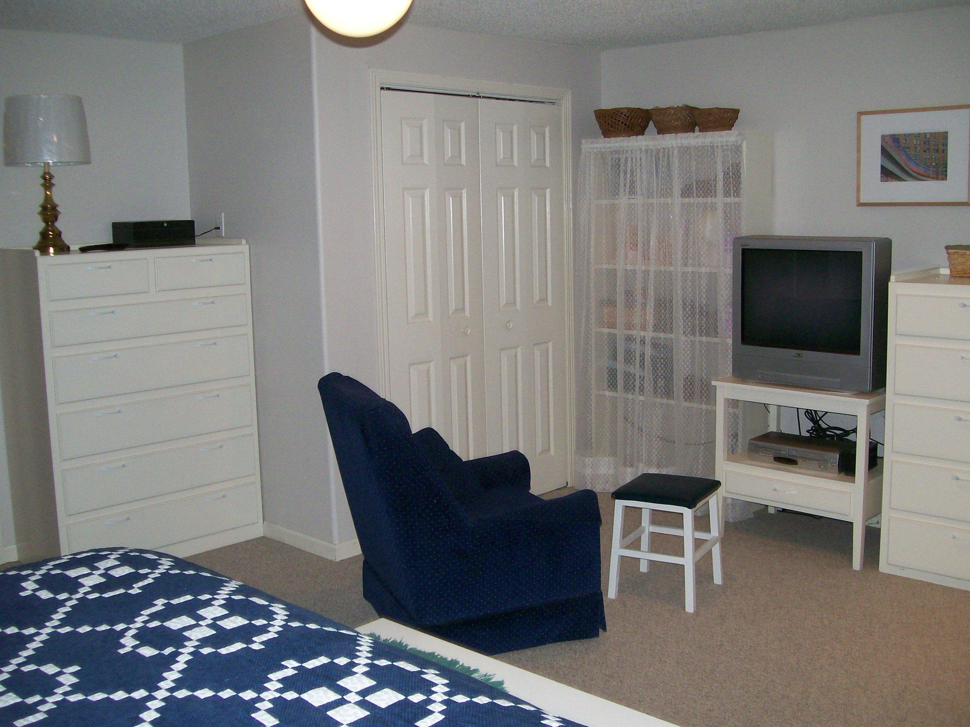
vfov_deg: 39.7
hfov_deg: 51.4
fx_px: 1009
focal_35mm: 36
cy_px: 364
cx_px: 485
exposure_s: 1/64
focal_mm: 6
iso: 140
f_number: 2.7
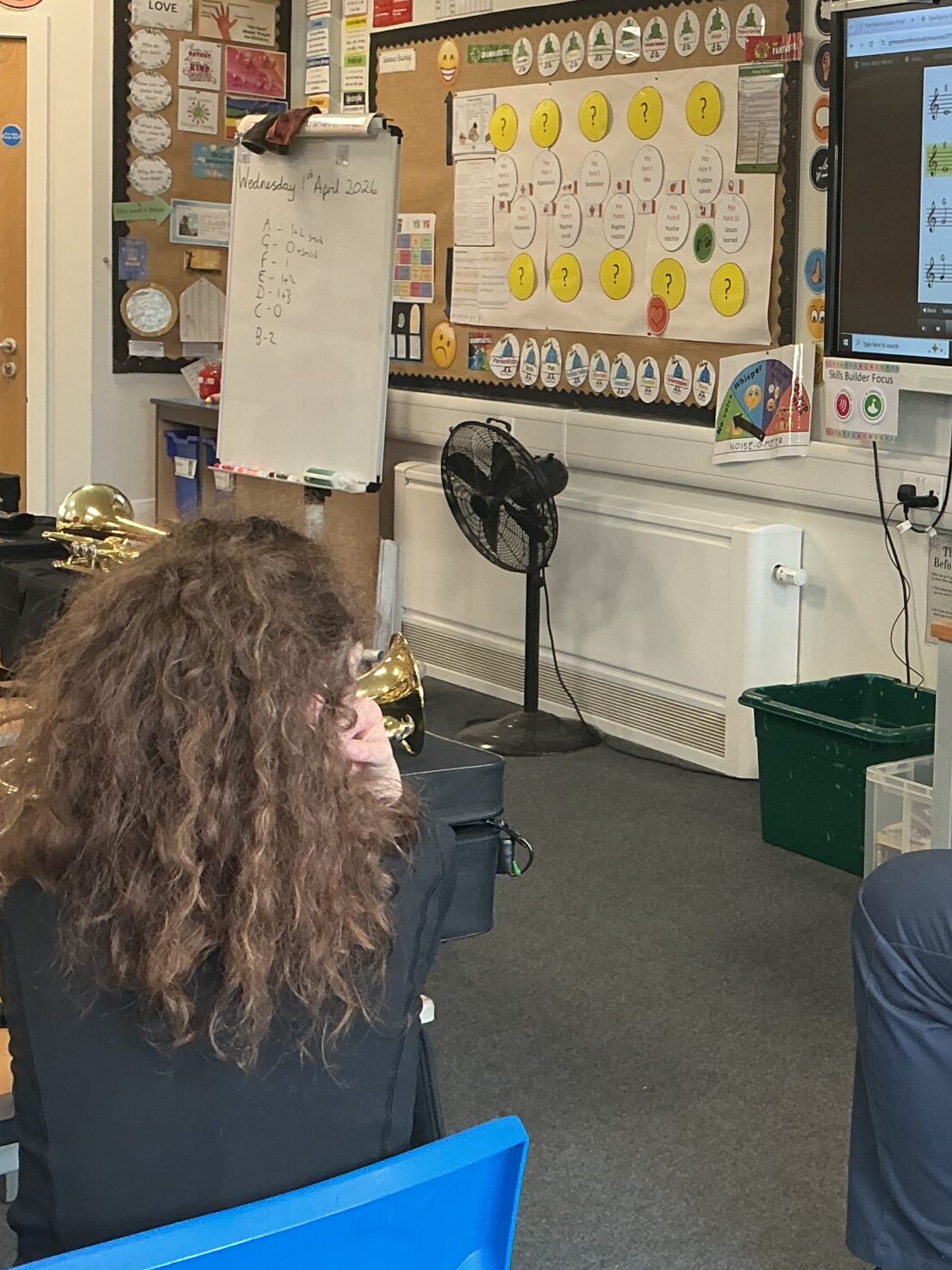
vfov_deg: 37.3
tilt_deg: -4.7
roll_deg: -2.4
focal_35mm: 51
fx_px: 1870
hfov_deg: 26.2
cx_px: 1069
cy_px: 476
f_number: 1.8
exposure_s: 1/60
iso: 80
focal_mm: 3
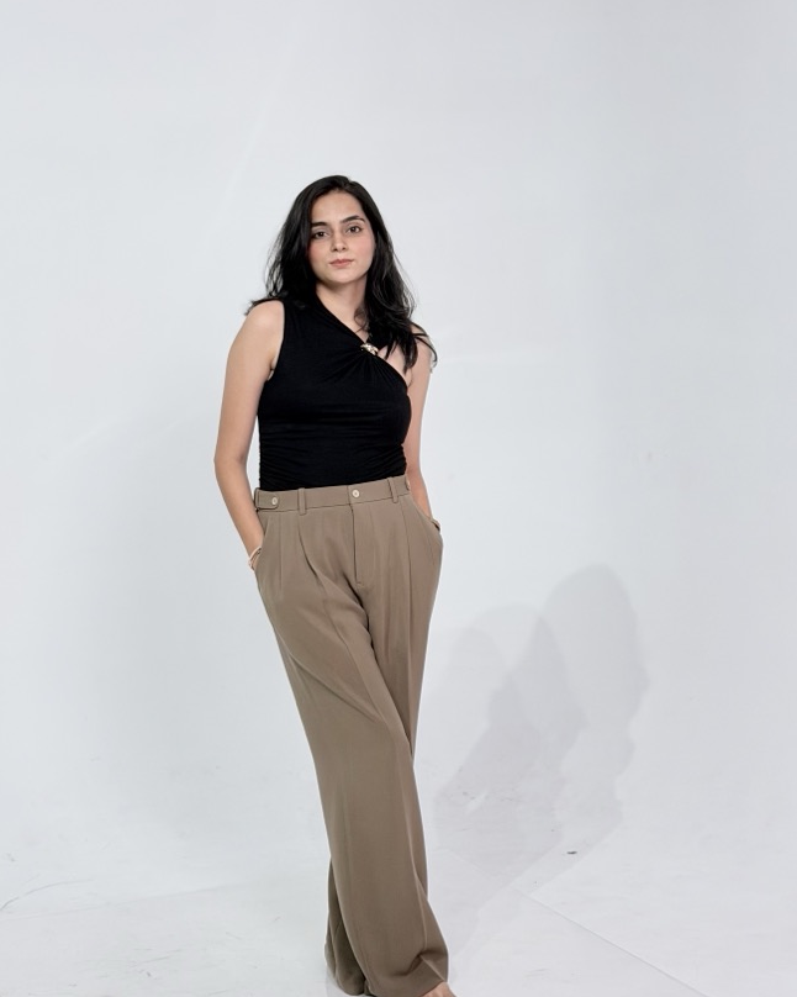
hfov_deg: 26.2
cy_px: 511
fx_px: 1711
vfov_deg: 32.5
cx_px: 373
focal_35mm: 58
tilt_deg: -4.2
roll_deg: +1.8
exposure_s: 1/140
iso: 50
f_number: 1.78
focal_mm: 6.76
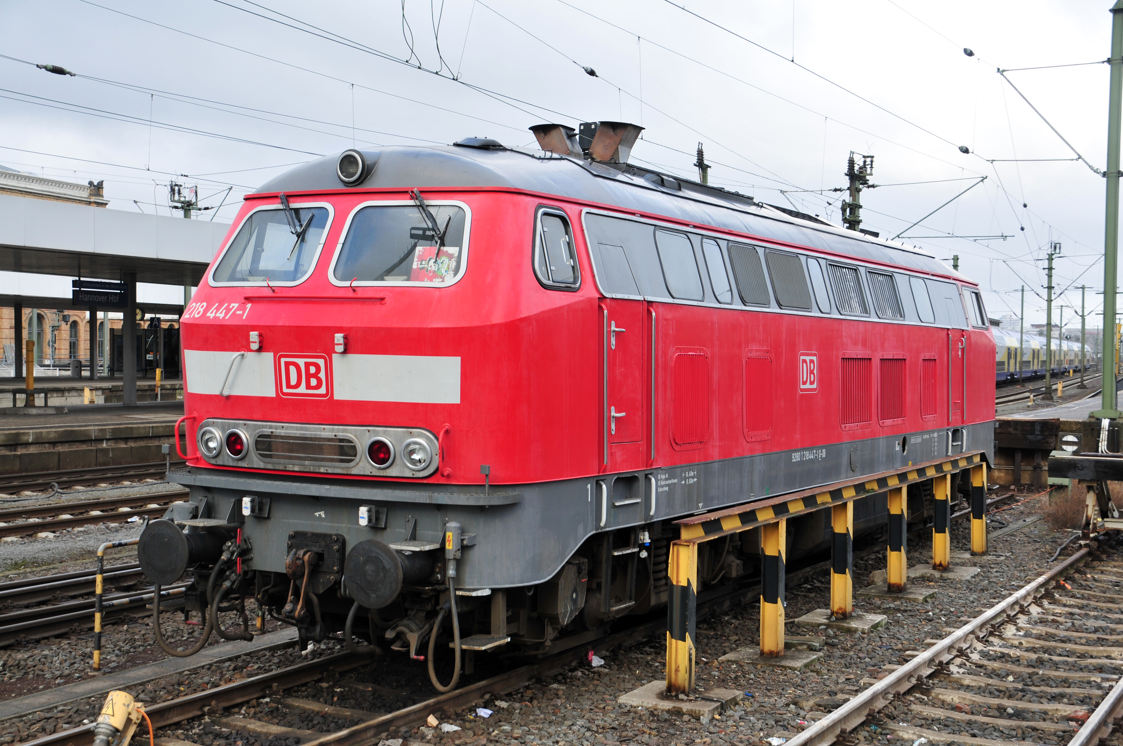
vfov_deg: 28.0
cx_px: 562
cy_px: 373
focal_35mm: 48
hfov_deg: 41.2
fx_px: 1495
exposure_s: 1/125
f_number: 5.6
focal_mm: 32
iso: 200
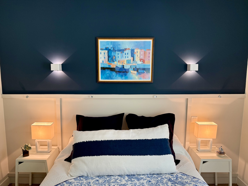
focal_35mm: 24
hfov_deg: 71.6
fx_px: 172
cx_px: 124
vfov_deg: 56.8
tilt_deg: -7.8
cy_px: 93
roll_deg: -0.6
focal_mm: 6.76
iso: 160
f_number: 1.78
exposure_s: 1/100
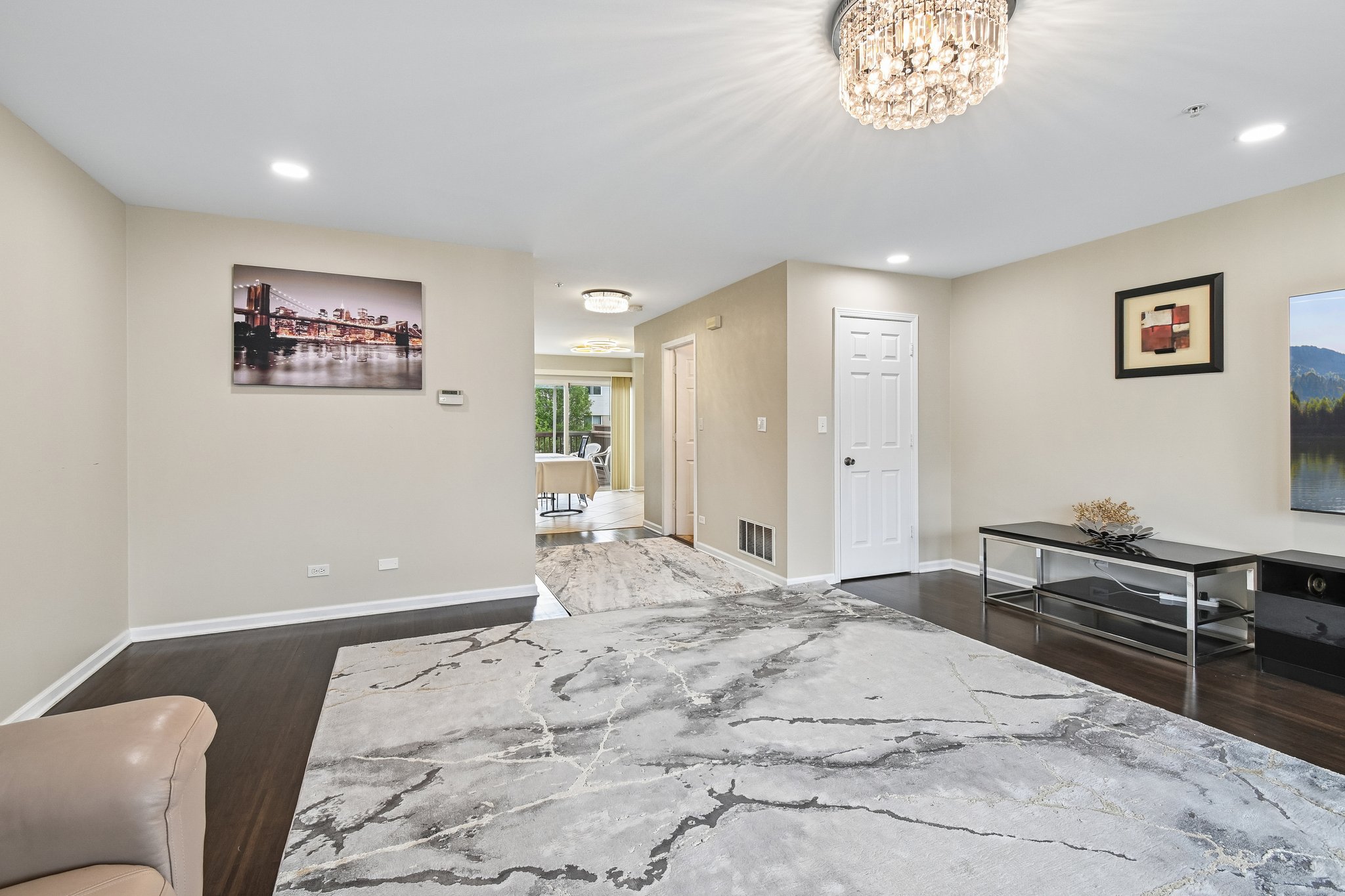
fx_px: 560
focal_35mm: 15
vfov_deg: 77.3
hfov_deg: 100.4
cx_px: 672
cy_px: 448
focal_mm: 10
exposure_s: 1/15
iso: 320
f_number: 8
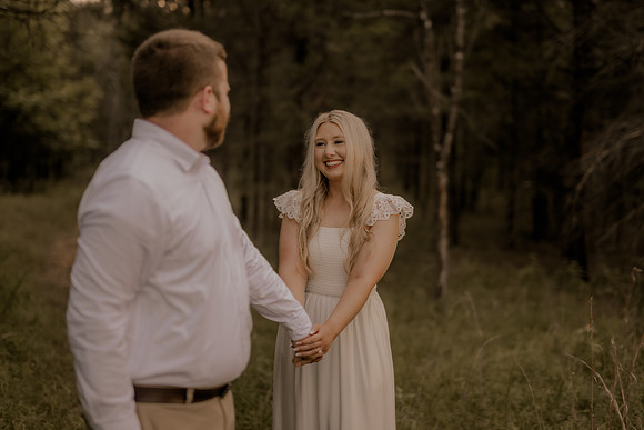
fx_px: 895
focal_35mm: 50
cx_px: 322
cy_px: 215
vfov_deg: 27.0
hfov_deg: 39.6
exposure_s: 1/320
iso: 200
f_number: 2.2
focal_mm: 50
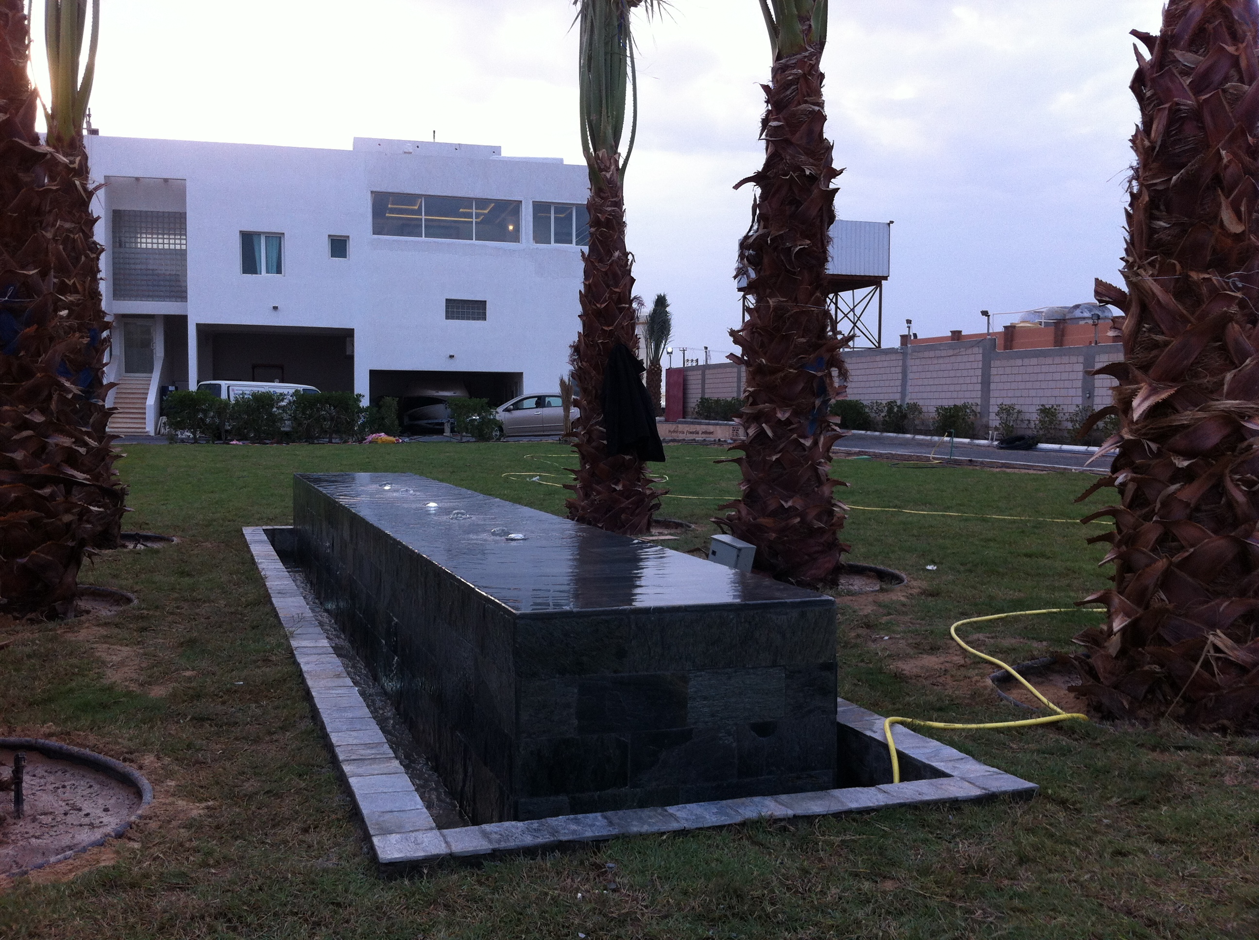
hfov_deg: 52.7
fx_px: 1271
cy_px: 470
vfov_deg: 40.6
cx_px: 630
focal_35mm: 35
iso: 80
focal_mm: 3.85
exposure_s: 1/180
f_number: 2.8
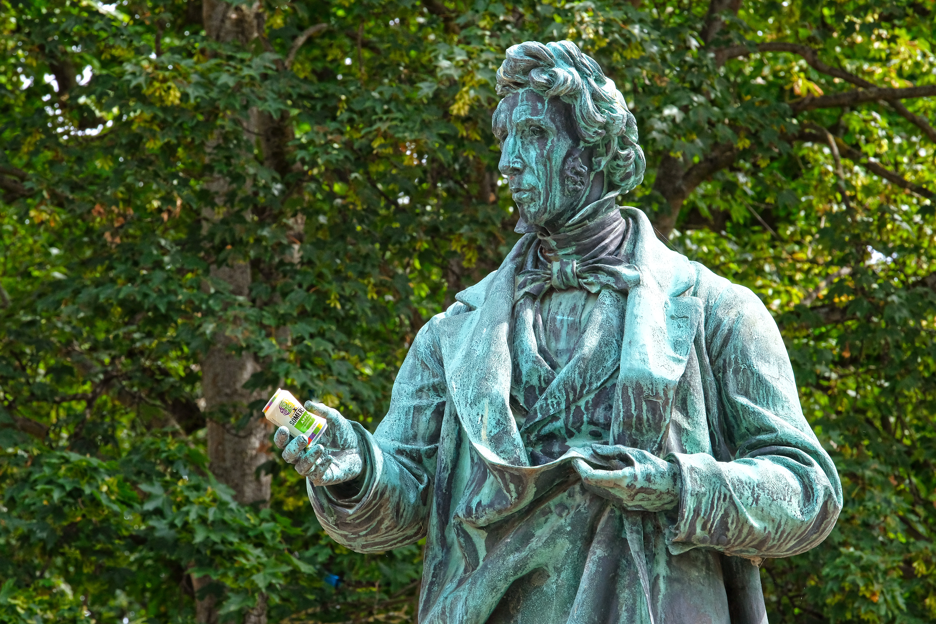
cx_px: 468
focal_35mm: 103
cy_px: 312
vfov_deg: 13.3
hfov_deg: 19.8
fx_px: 2678
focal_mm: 68.7
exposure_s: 1/160
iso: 800
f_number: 11
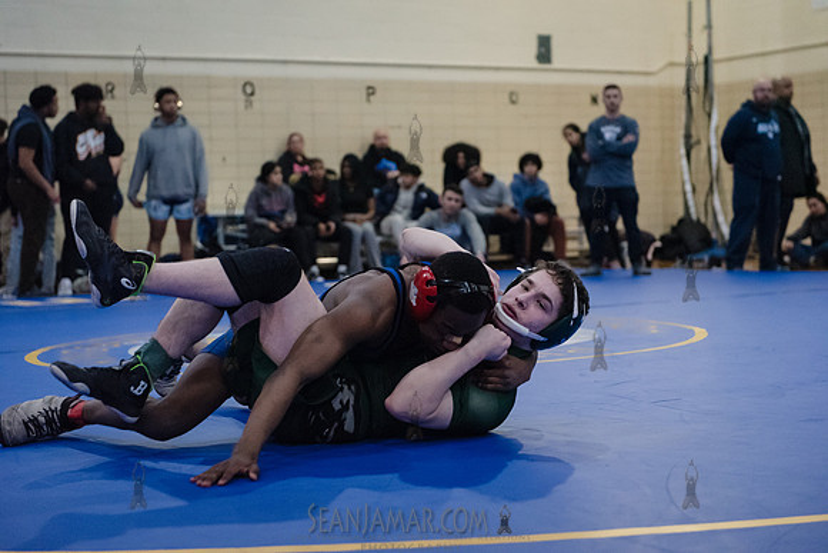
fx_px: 1610
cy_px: 276
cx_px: 414
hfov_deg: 28.8
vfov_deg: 19.5
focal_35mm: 70
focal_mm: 70
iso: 8000
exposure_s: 1/400
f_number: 3.2
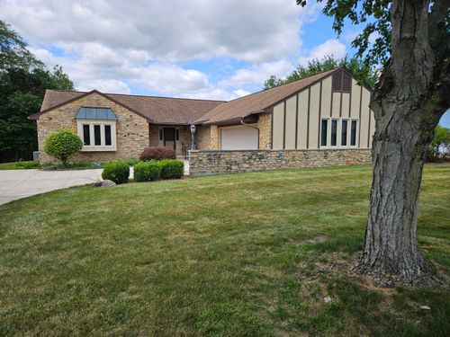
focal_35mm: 23
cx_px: 225
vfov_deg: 58.9
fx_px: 299
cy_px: 168
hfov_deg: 73.9
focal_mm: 5.4
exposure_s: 1/1347
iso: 25
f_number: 1.8
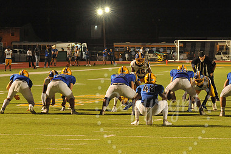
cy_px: 105
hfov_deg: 12.0
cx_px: 153
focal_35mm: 171
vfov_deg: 8.0
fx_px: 1097
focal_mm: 112
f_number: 5.6
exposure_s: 1/200
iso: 5000
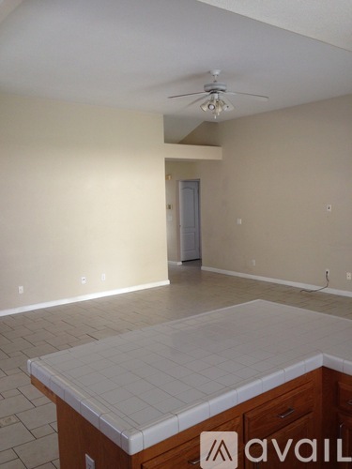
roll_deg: +0.8
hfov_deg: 42.9
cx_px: 176
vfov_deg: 55.4
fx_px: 447
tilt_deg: -3.7
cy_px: 234
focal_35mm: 33
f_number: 2.4
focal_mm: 4.12
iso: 80
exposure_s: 1/20
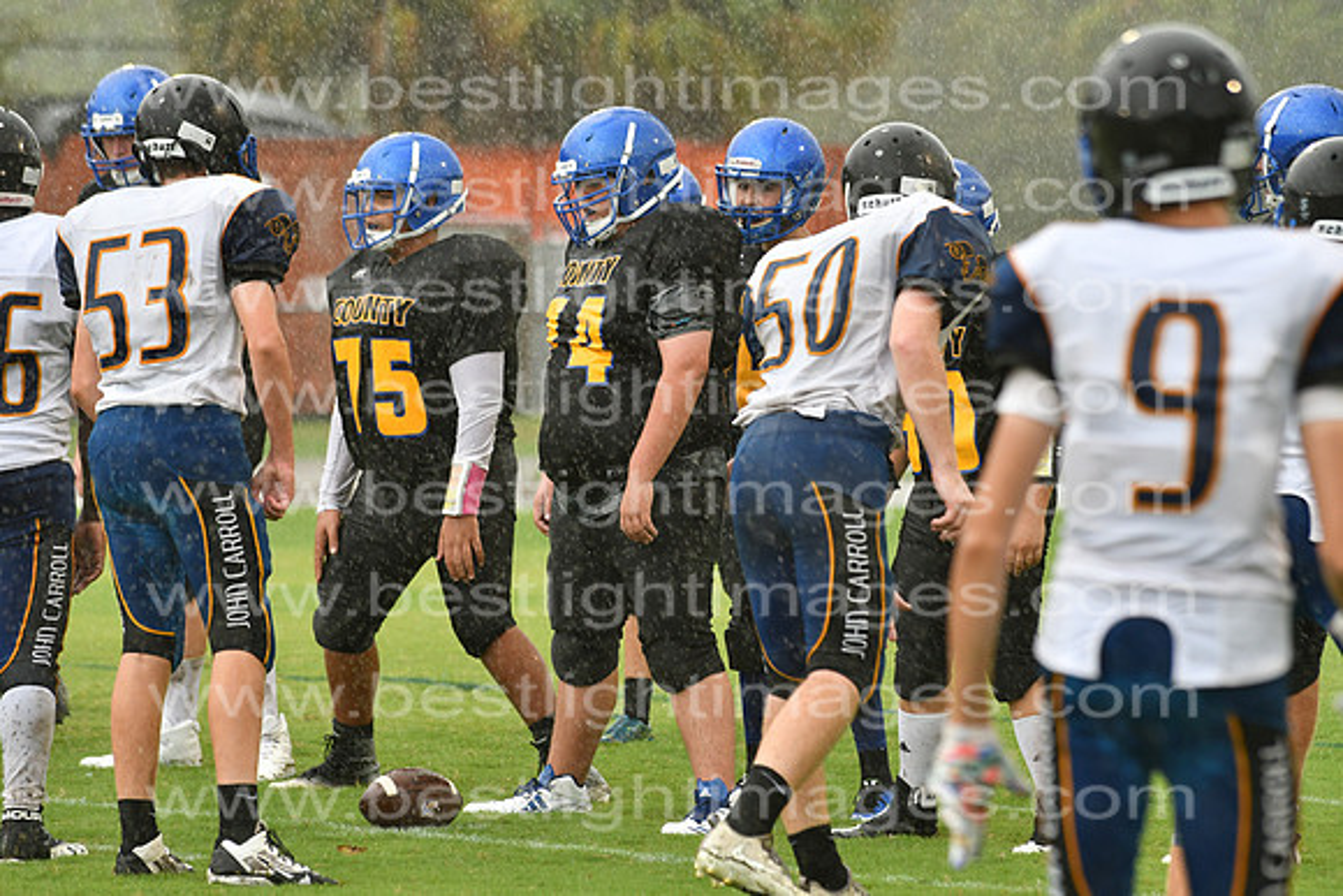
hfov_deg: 9.8
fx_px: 7836
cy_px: 448
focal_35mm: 210
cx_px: 672
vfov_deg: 6.5
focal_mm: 140
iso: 1000
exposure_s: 1/640
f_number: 4.5
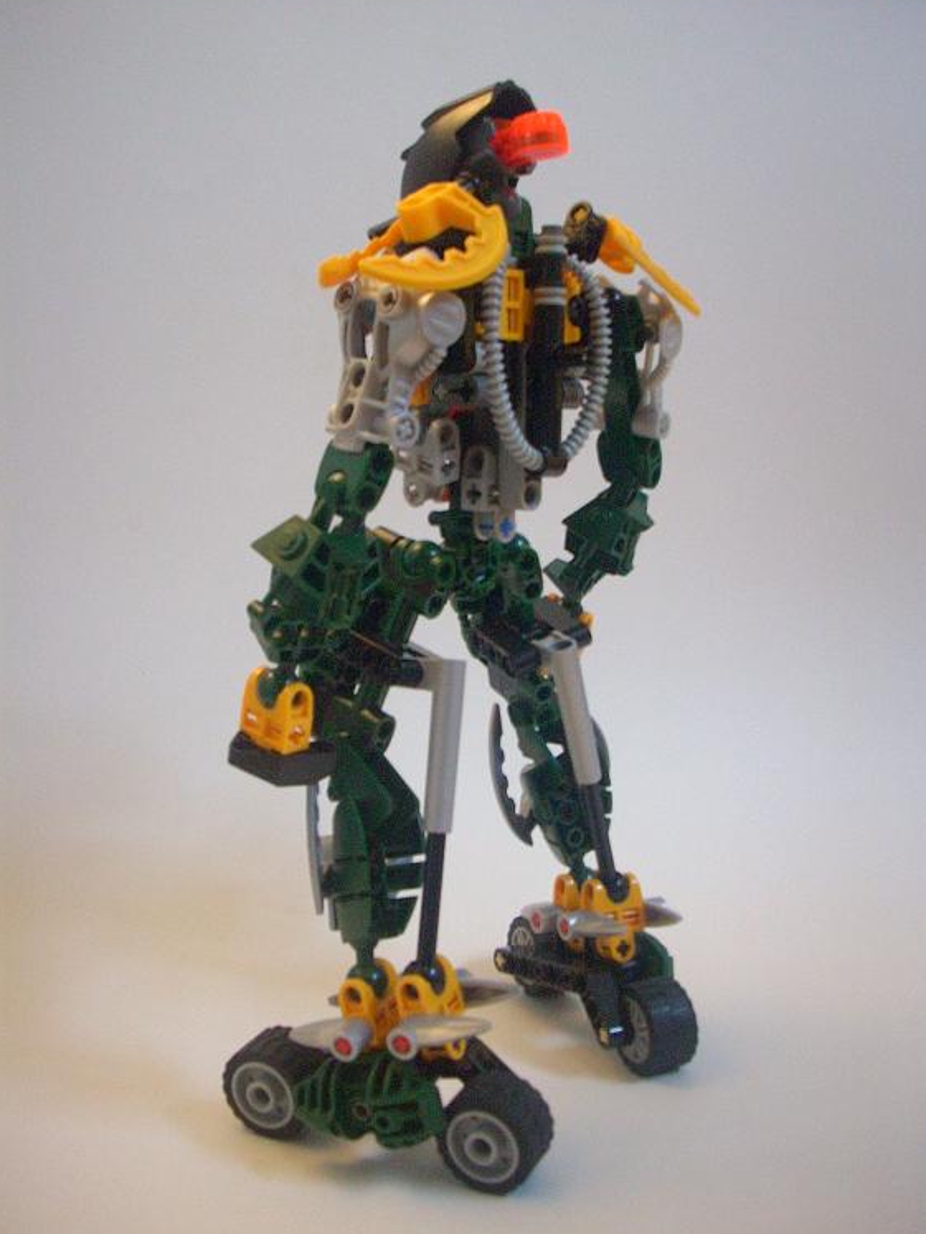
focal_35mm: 38
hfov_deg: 37.7
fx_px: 1355
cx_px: 469
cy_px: 615
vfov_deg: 49.0
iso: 322
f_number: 2.8
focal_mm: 6.2
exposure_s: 1/4
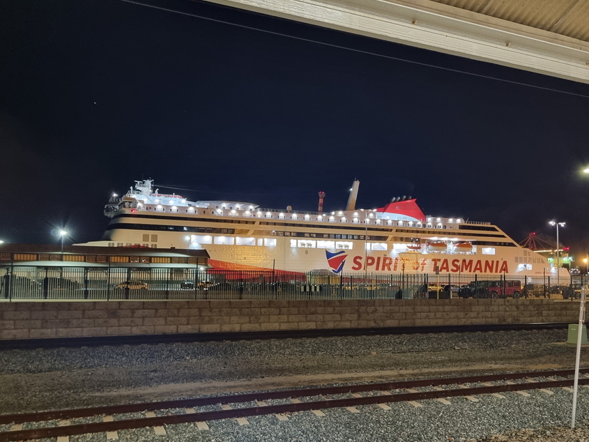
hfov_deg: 58.3
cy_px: 250
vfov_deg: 45.3
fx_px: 528
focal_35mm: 31
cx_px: 305
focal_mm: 5.4
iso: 640
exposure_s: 1/25
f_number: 1.8
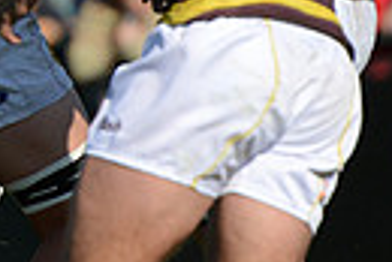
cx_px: -311
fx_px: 13103
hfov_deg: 1.7
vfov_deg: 1.1
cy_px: -282
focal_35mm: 1202
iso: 400
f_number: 4
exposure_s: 1/2000
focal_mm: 270
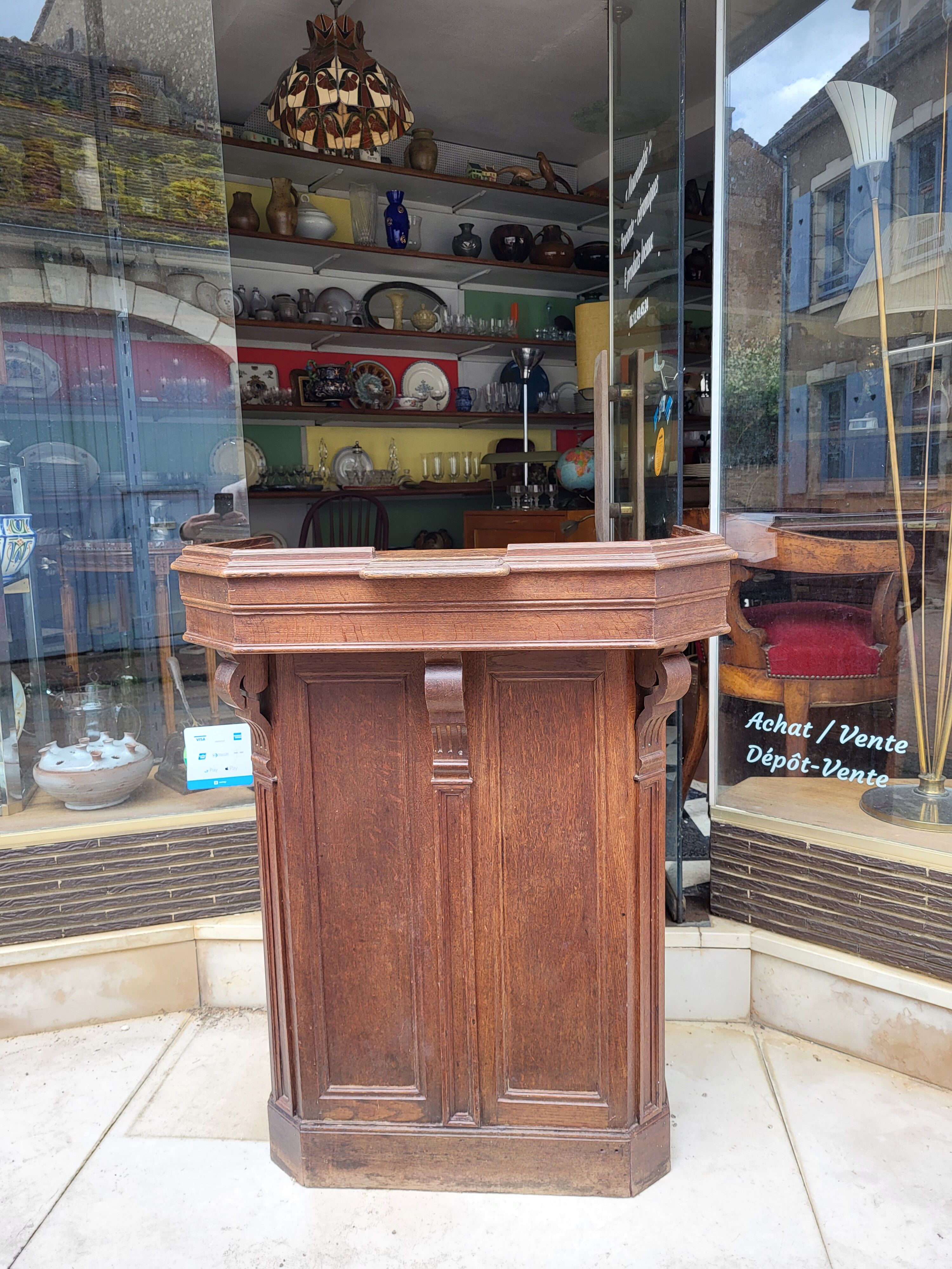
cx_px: 476
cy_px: 634
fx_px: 953
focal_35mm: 26
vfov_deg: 67.3
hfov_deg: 53.1
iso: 40
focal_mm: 5.4
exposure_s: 1/277
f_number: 1.8
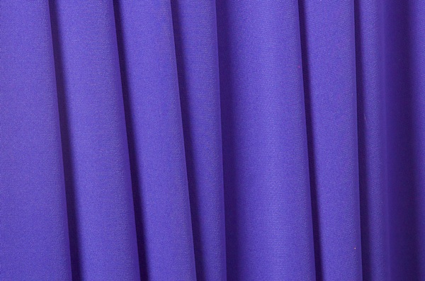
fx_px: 1678
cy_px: 140
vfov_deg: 9.6
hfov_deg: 14.4
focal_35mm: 142
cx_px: 212
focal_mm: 95
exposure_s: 1/250
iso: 200
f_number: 11
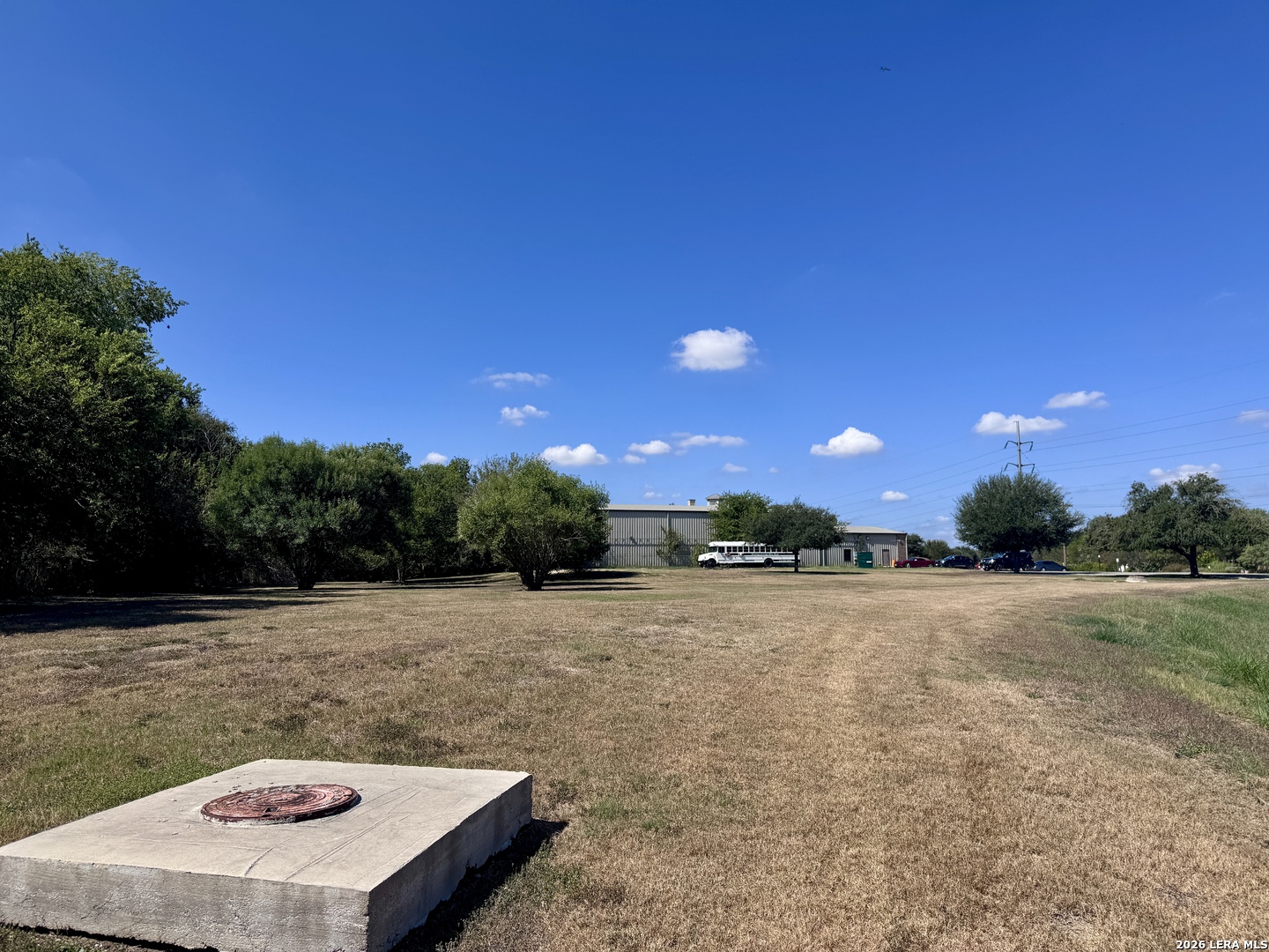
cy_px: 476
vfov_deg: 56.8
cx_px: 634
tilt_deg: +5.0
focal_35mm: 24
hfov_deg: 71.6
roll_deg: +0.2
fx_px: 880
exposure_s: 1/5814
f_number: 1.78
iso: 80
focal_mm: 6.76
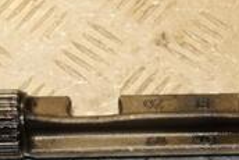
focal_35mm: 167
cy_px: 153
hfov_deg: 12.3
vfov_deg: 8.2
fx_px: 1110
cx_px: 171
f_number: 7.1
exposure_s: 1/200
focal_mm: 32
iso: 800
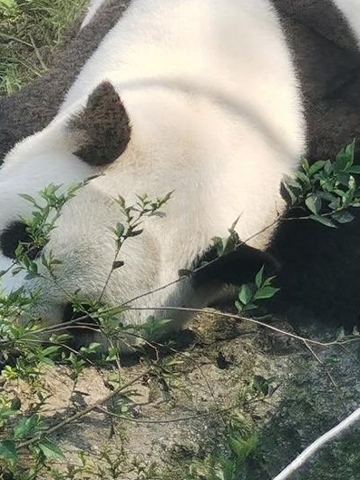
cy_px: 141
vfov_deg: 8.2
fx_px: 3354
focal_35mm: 242
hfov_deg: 6.1
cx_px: 244
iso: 50
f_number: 1.8
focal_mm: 5.58
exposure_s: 1/766
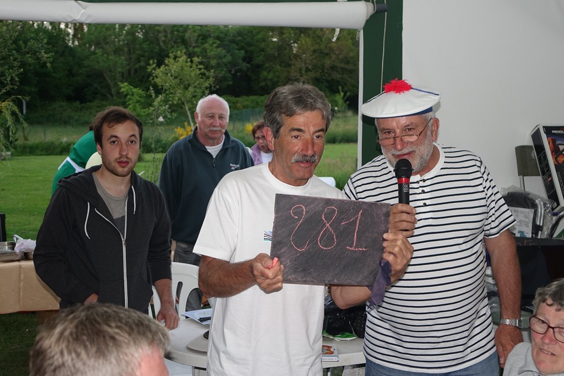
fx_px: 877
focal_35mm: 56
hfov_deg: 35.6
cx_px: 282
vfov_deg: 24.2
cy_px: 188
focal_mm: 20.6
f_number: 2.8
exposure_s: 1/60
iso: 250
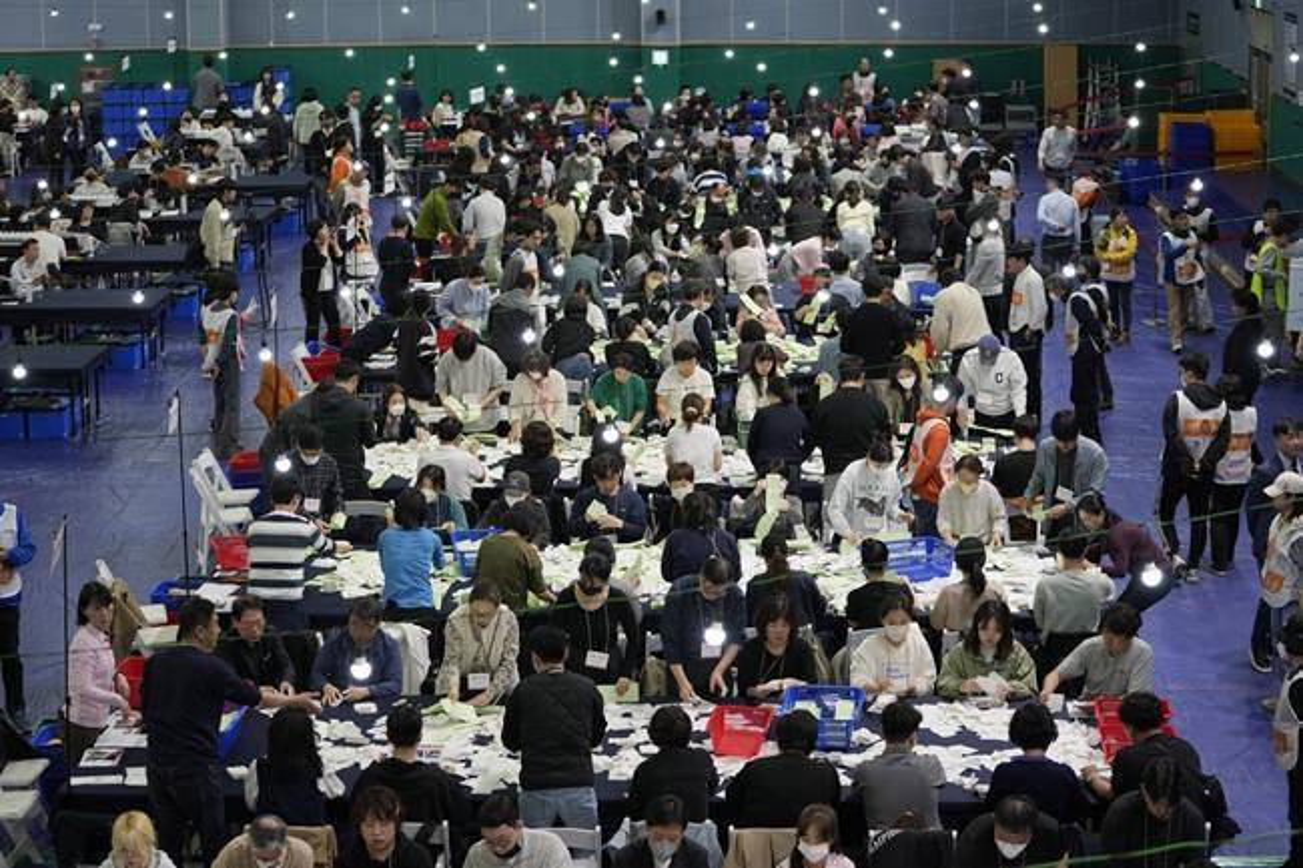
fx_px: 2678
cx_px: 652
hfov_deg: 27.4
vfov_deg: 18.4
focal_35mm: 74
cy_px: 434
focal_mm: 74
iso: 320
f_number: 2.8
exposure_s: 1/160
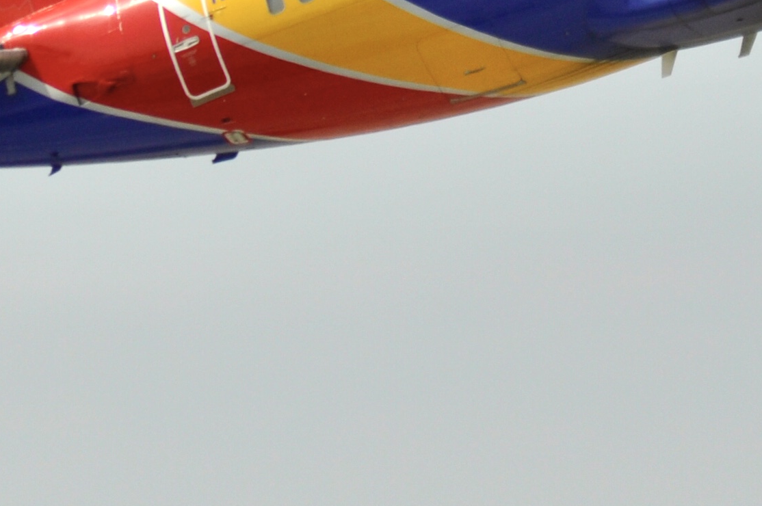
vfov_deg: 1.5
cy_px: -159
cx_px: 724
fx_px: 19937
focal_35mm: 943
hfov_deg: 2.2
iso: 200
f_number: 6.3
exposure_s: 1/2000
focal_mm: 200
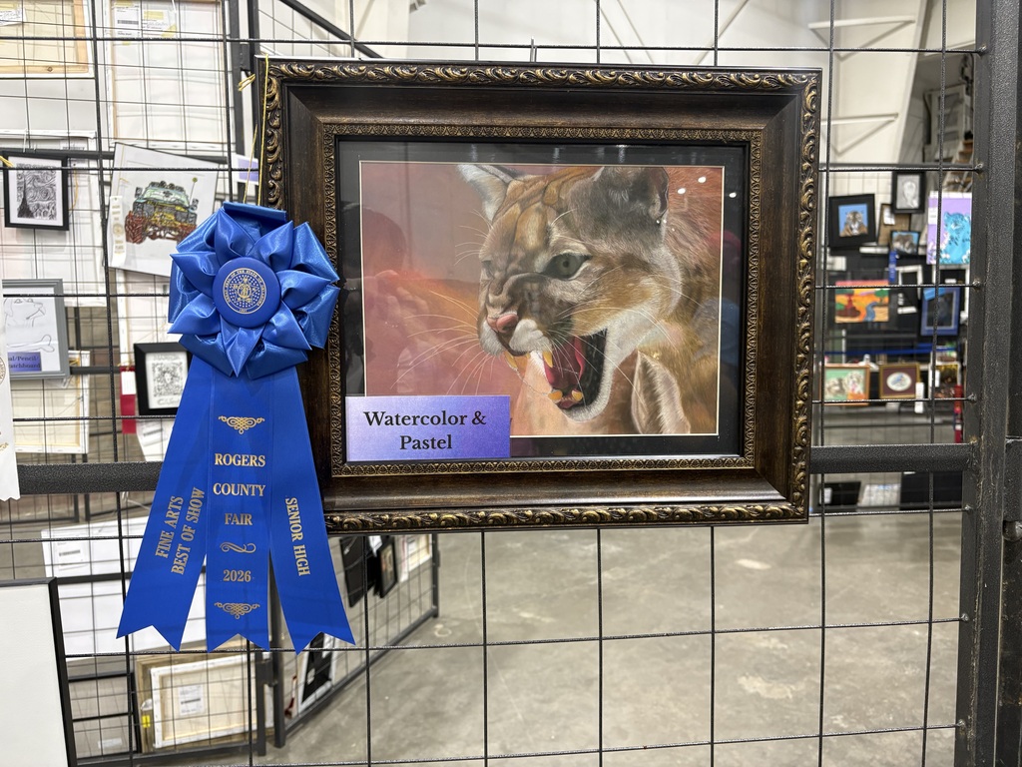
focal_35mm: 26
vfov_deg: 53.1
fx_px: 768
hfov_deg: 67.3
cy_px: 384
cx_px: 511
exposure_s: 1/60
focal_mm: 5.96
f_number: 1.6
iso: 160
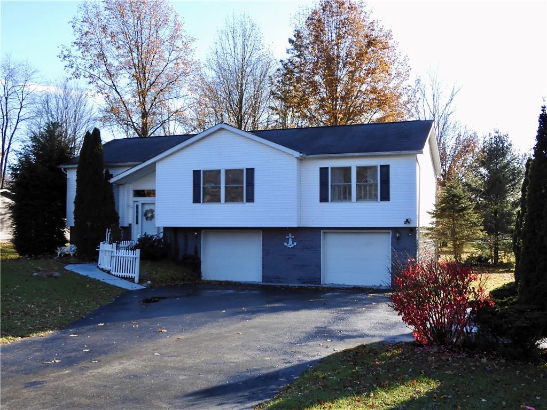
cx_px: 274
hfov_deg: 49.0
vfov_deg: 37.7
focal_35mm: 38
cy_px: 205
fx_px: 600
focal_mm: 6.8
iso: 100
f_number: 4
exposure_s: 1/250
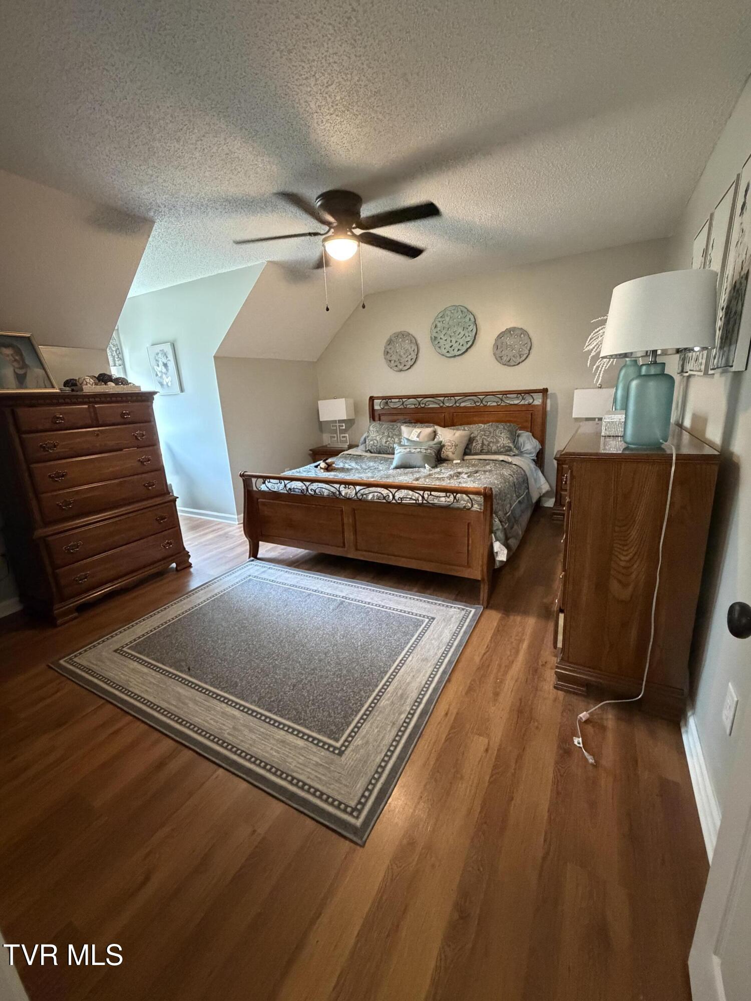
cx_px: 376
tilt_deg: -15.3
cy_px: 500
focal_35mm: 14
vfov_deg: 102.1
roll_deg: +3.2
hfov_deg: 85.7
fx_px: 405
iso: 1250
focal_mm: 2.22
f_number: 2.2
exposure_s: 1/60
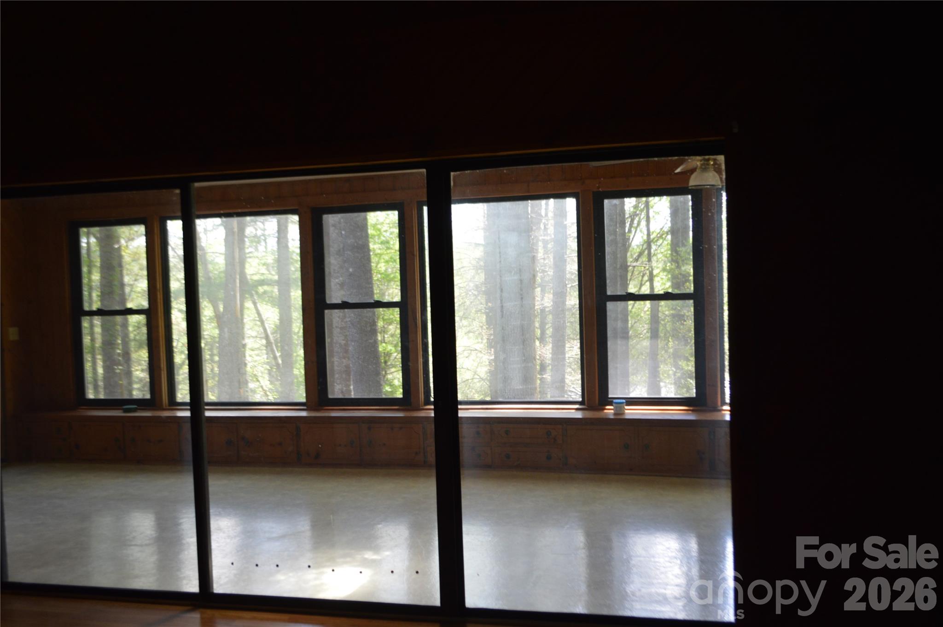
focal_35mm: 36
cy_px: 314
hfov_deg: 53.2
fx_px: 942
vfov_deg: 36.8
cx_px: 472
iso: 400
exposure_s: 1/60
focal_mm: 24
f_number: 4
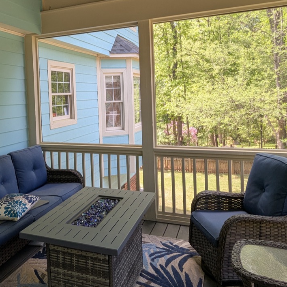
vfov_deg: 50.5
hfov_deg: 50.0
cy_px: 106
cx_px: 90
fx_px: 300
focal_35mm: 32
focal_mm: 2.35
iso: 42
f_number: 2.2
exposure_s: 1/80.8
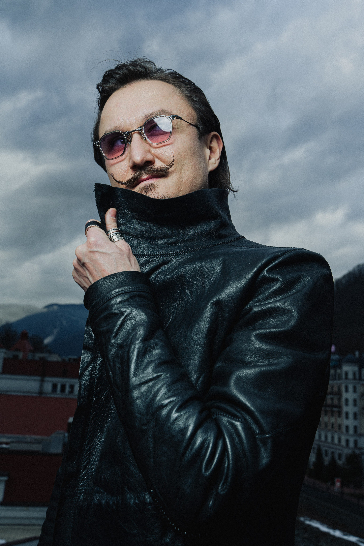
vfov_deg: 54.4
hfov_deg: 37.9
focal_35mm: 35
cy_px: 273
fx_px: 531
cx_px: 182
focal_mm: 35
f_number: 8
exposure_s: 1/160
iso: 200
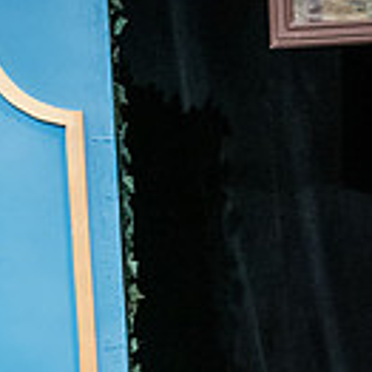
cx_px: 344
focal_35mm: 196
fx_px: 2383
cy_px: 538
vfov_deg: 8.7
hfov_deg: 8.9
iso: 3200
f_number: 3.2
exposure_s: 1/200
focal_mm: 52
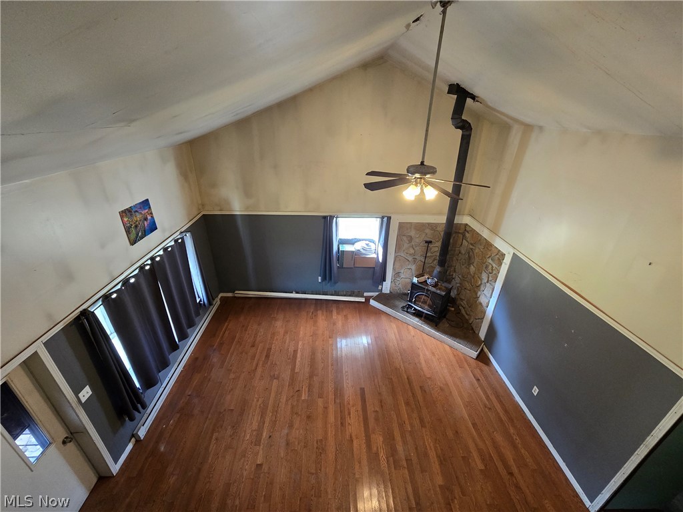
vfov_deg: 89.9
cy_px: 256
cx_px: 342
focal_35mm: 13
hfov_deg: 106.2
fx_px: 256
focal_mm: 2.2
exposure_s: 1/60
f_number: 2.2
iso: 400
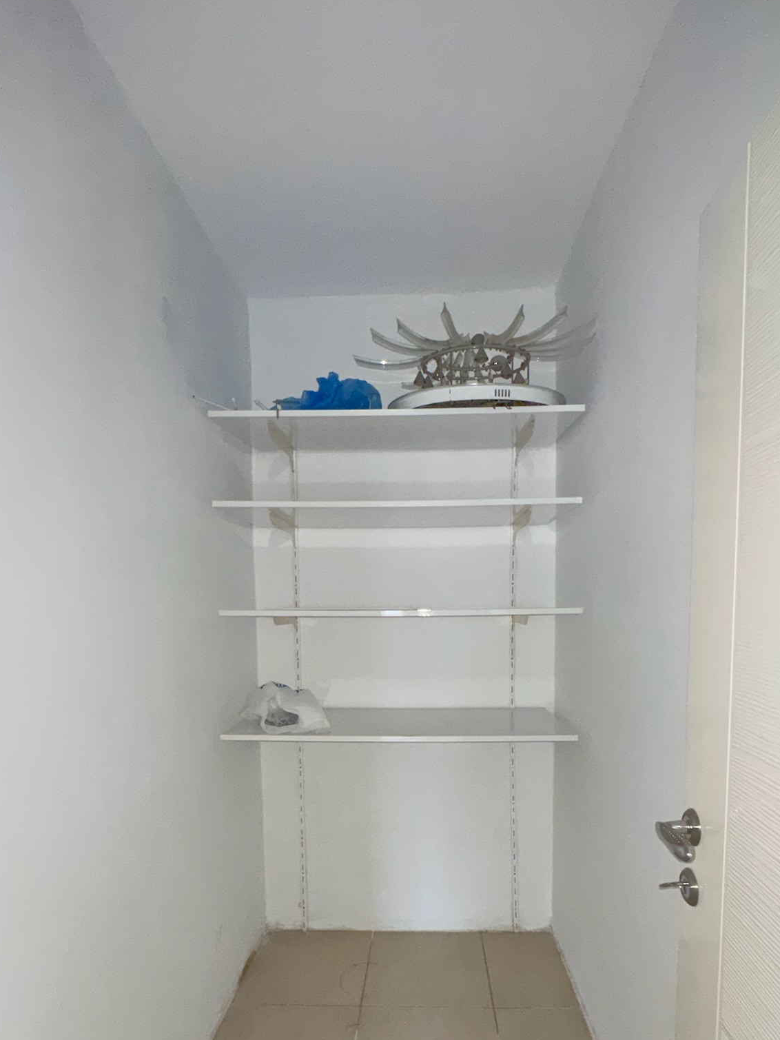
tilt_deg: -3.9
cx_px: 410
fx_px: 571
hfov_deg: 68.6
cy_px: 651
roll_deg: -0.6
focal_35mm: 19
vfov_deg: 83.0
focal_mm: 2.22
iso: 2000
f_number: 2.2
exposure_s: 1/60
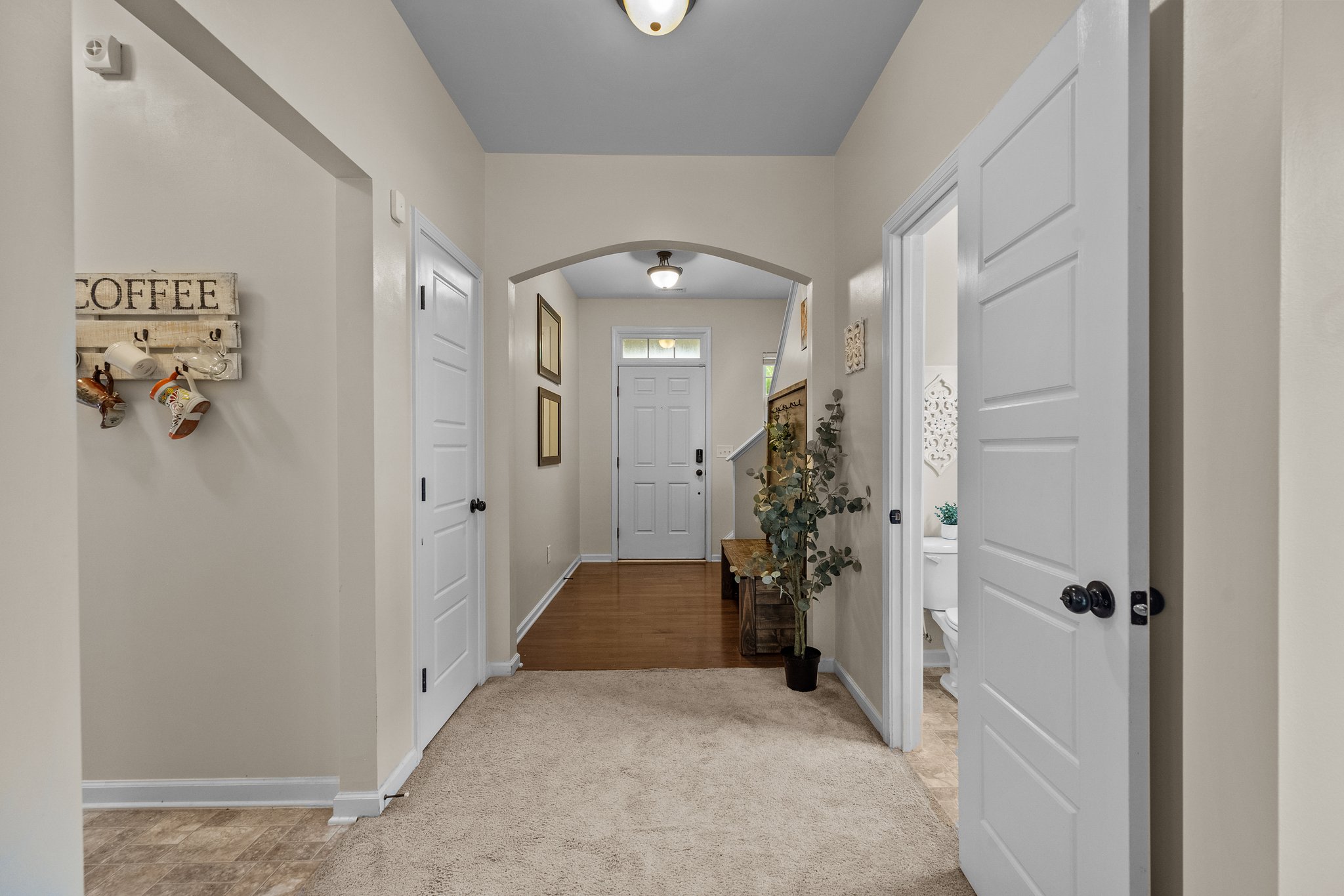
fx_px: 523
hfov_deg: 104.3
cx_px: 672
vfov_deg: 81.2
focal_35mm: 14
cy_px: 448
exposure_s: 1/2.5
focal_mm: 14
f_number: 7.1
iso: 640
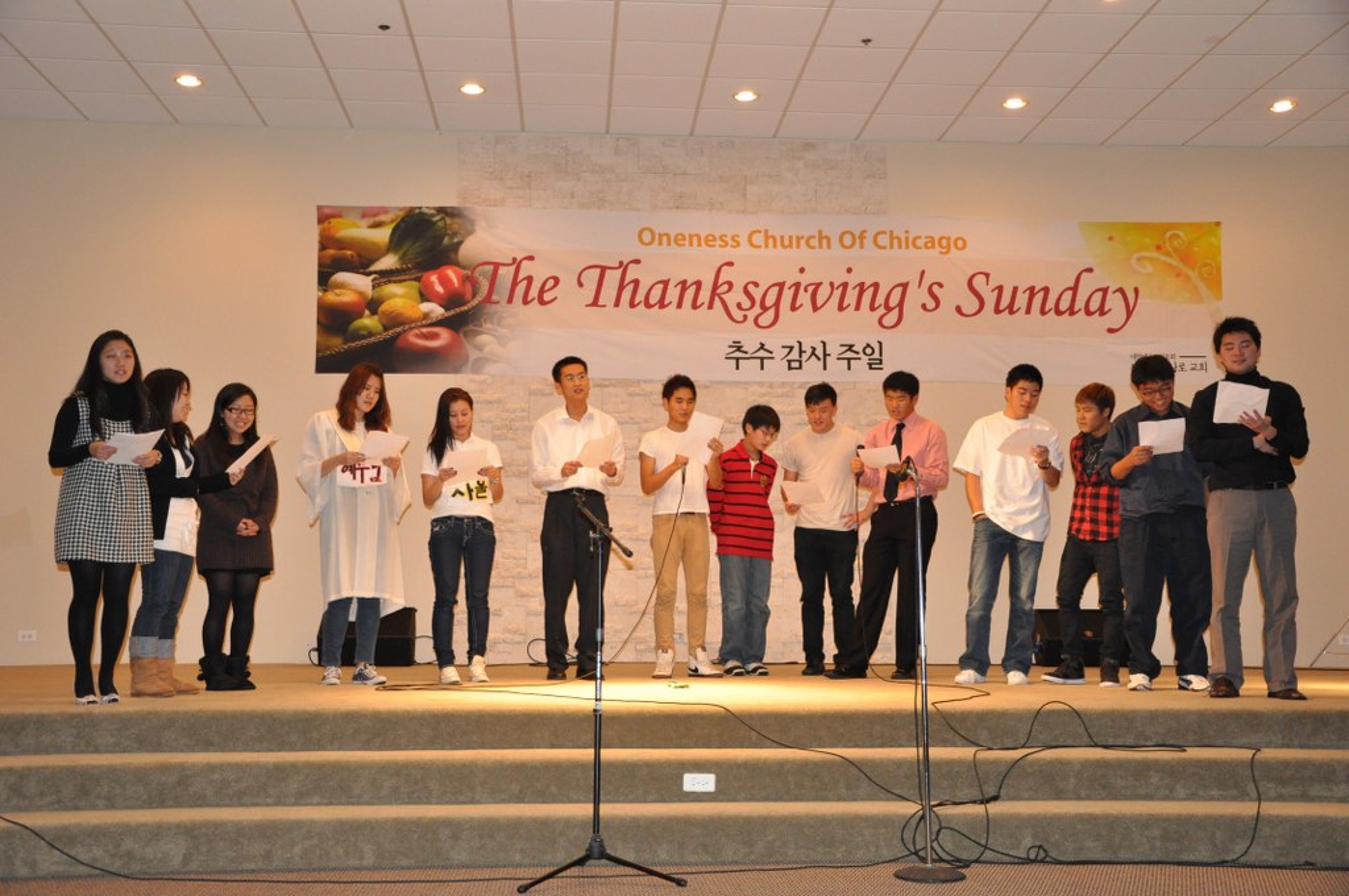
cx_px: 674
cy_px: 448
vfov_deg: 34.1
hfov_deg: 49.6
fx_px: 1460
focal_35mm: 39
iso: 1600
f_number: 5
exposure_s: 1/60
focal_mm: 26
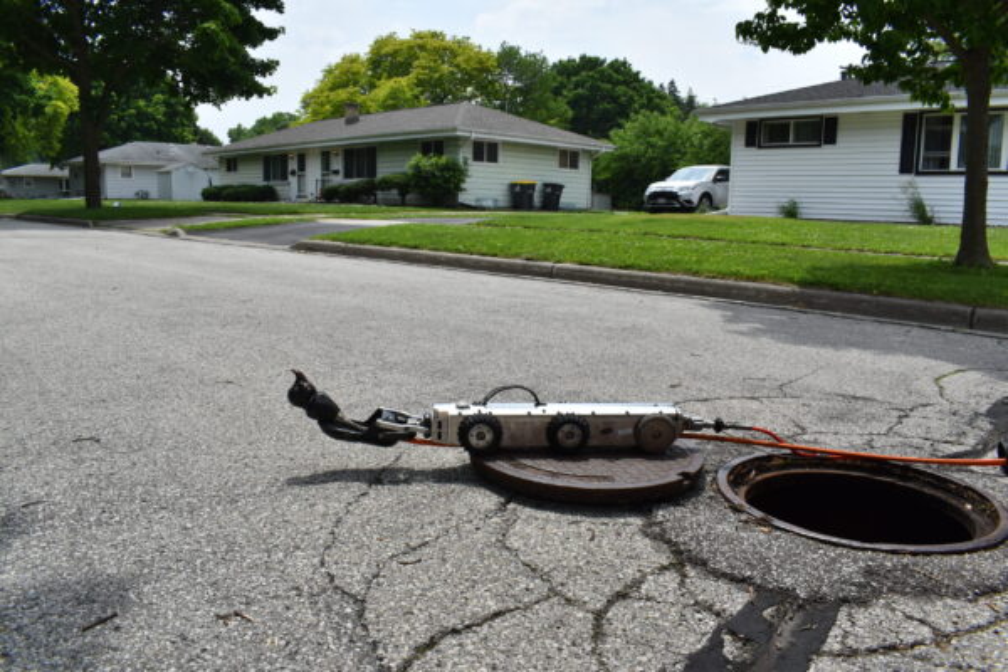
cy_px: 336
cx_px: 504
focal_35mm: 27
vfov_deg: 47.9
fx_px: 756
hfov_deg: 67.4
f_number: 10
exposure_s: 1/400
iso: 200
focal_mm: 18
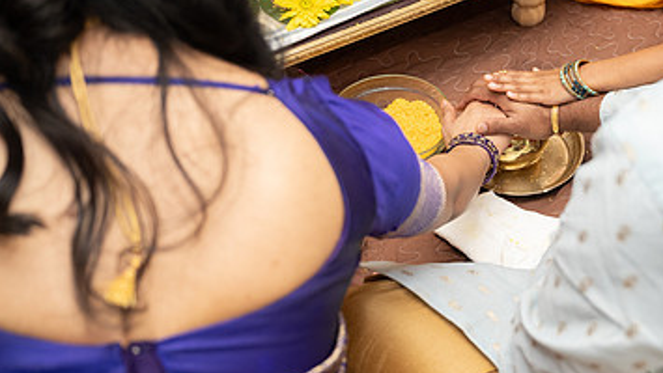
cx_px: 512
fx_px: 1038
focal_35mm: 59
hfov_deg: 34.5
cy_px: 159
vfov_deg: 20.4
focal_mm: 34.5
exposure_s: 1/160
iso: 1000
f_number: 3.2
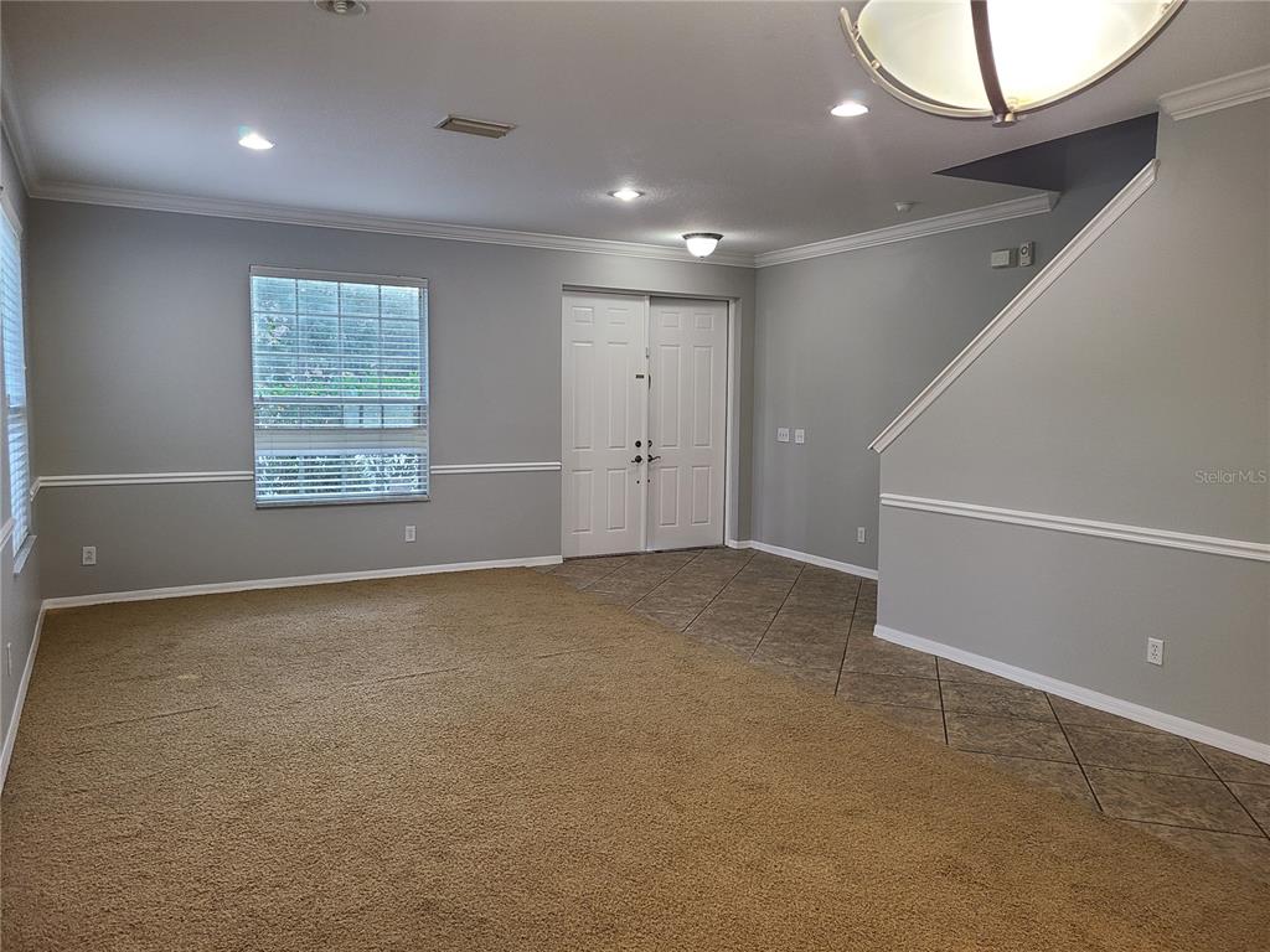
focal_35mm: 26
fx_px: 954
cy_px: 476
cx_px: 635
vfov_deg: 53.1
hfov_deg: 67.3
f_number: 1.8
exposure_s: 1/60
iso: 200
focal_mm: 5.4
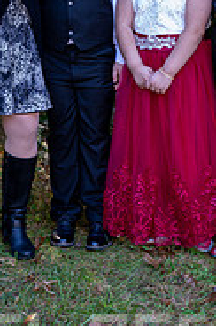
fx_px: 1238
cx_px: 135
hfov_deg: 10.0
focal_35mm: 137
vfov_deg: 14.8
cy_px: 25
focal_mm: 56
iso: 640
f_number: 5.6
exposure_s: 1/60
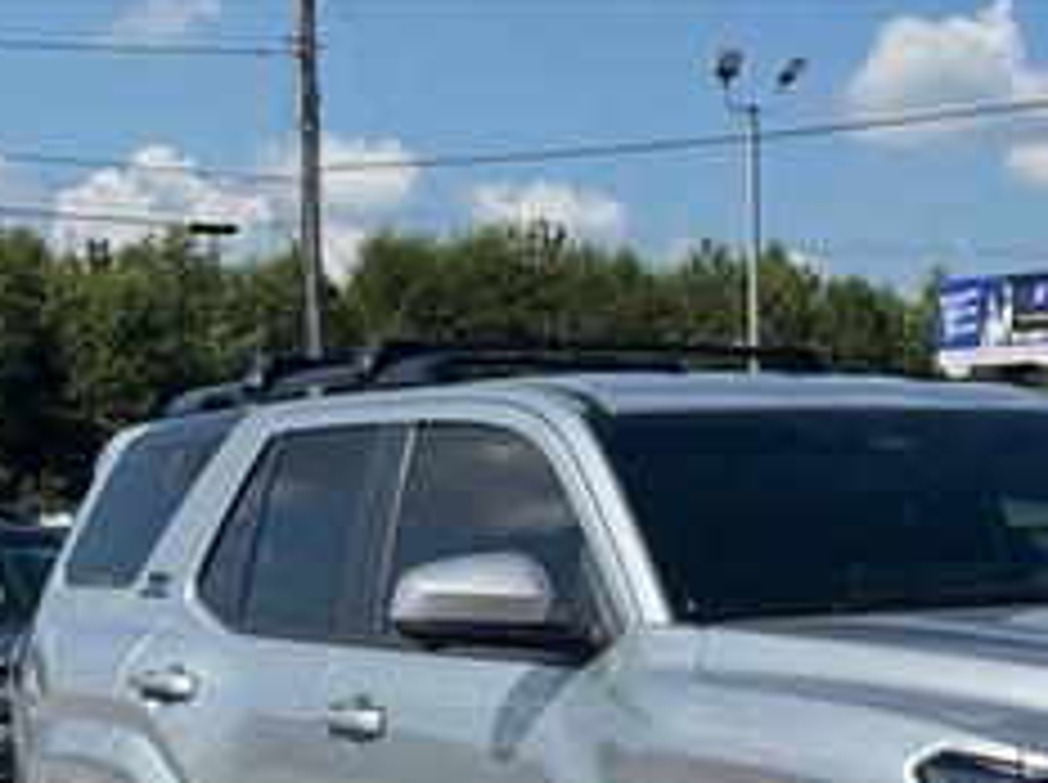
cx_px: 958
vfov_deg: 13.9
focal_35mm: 104
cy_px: 837
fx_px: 3144
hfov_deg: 18.6
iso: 64
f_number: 1.78
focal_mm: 6.76
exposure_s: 1/5848
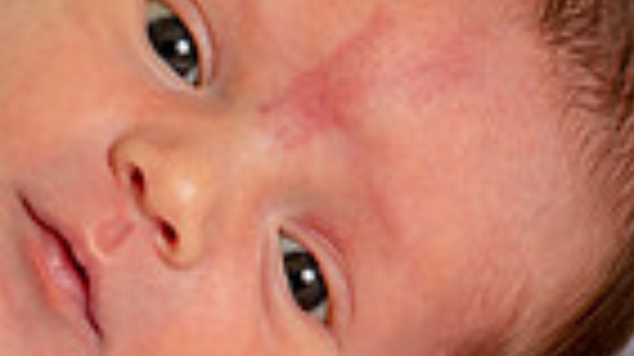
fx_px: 13050
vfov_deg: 1.6
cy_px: 437
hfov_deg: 2.8
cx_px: -283
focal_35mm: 777
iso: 125
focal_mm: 180
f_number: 5.6
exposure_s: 1/160
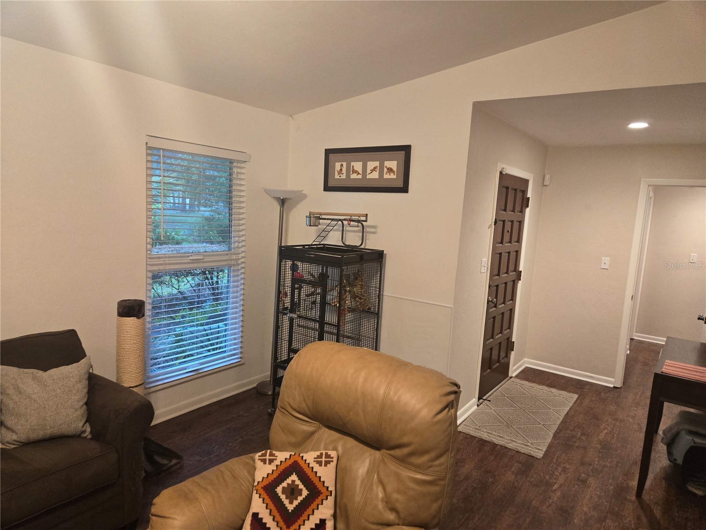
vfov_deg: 58.9
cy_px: 265
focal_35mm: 23
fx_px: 469
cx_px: 353
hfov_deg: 73.9
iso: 800
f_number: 1.8
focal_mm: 5.4
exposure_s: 1/120
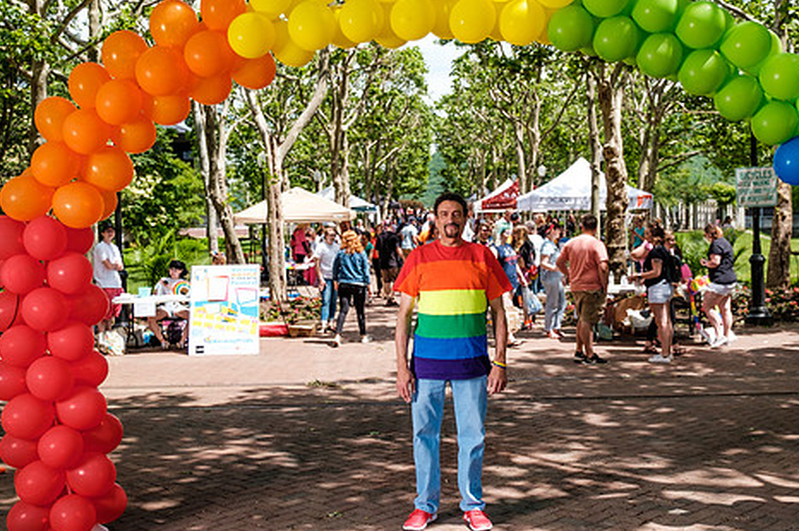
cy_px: 248
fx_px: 976
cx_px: 448
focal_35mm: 44
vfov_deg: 30.5
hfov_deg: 44.4
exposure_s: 1/2700
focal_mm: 22
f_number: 2.8
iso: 400
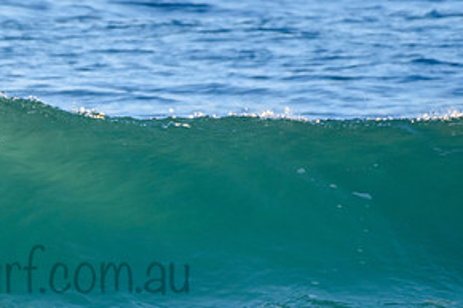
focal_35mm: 1501
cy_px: 256
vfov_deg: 0.9
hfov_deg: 1.4
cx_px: 21
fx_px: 19293
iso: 800
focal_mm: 500
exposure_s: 1/1600
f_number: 5.6
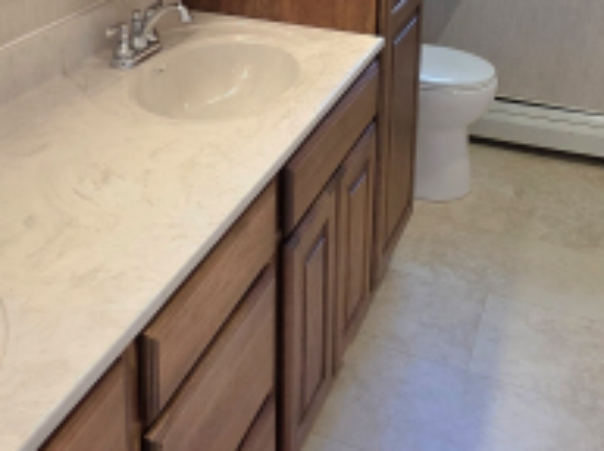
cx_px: 271
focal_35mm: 45
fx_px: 784
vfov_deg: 28.6
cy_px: -66
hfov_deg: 42.1
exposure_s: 1/120
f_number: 1.9
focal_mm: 2.2
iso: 100
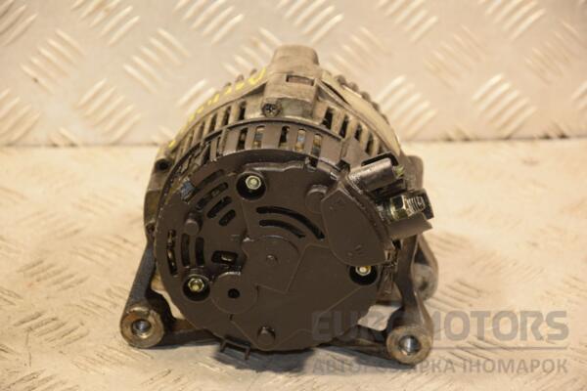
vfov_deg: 9.3
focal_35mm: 147
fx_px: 2397
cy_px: 196
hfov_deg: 14.0
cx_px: 294
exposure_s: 1/80
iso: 800
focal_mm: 98
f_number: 5.6
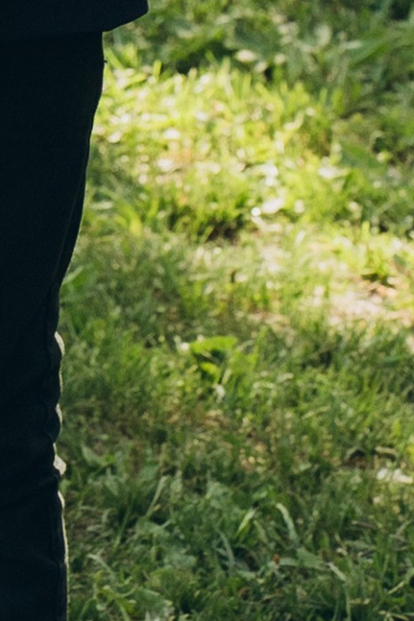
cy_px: -635
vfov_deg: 5.4
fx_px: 6454
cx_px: -481
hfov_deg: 3.6
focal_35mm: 374
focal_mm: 42
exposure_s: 1/320
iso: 320
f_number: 4
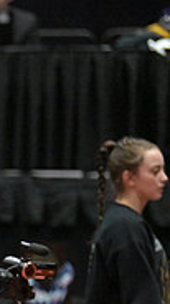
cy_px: 316
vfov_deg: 4.8
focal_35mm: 447
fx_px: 3595
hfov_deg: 2.7
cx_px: -299
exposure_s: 1/800
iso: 6400
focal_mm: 135
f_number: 2.8
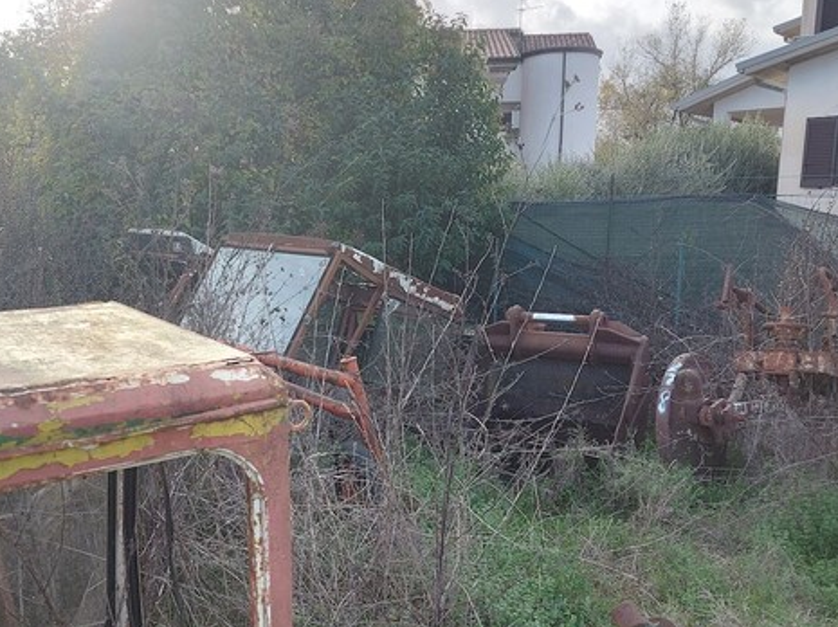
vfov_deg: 45.4
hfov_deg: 58.3
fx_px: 750
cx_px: 384
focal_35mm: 31
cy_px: 337
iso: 32
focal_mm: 5.23
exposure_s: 1/120
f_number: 1.8
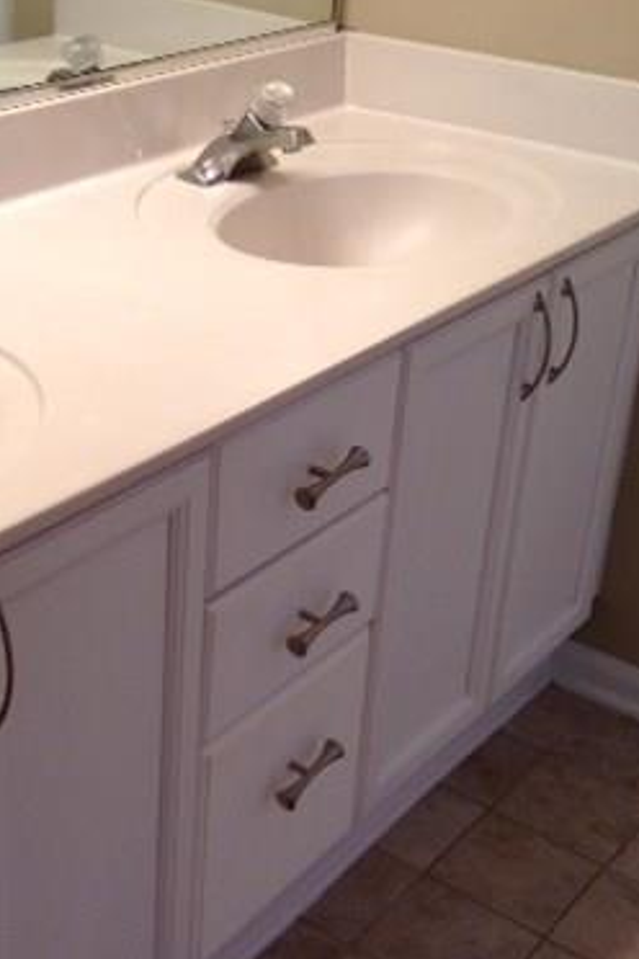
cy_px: 485
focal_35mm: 59
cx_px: 204
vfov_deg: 33.9
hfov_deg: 22.9
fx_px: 1571
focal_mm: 3.3
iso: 50
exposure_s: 1/24
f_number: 2.4
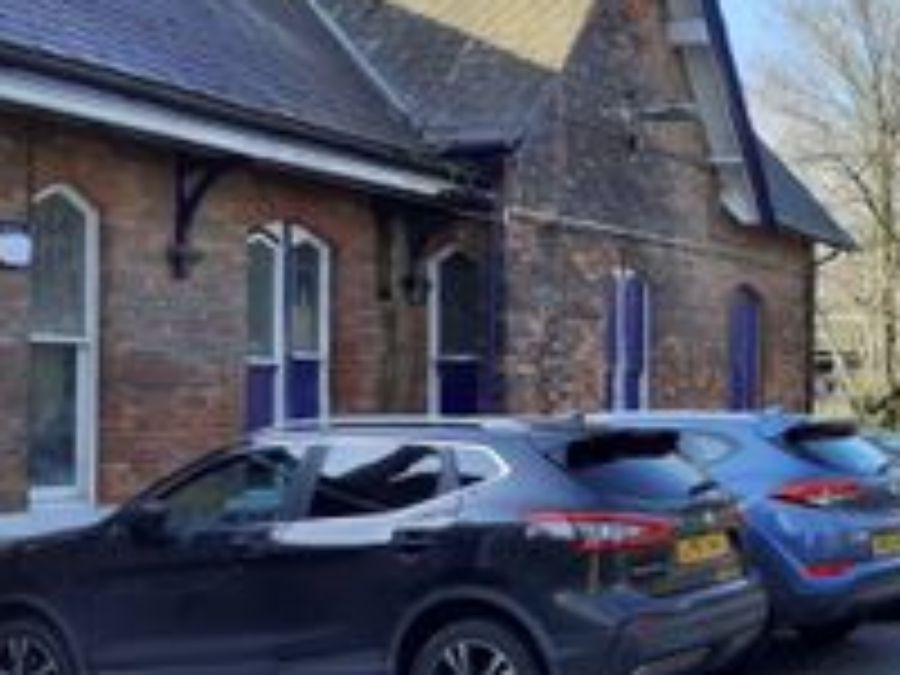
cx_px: 891
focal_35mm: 54
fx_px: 1404
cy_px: 405
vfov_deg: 27.0
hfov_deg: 32.8
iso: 40
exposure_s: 1/428
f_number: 1.9
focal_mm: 3.6
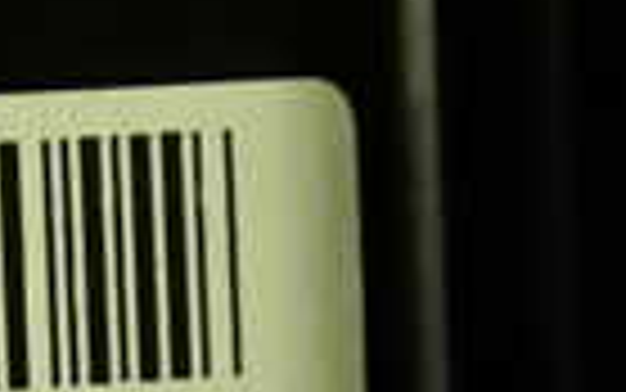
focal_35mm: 215
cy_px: 509
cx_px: -513
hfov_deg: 9.3
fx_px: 3669
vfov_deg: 6.1
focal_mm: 8.4
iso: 250
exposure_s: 1/50
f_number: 3.1
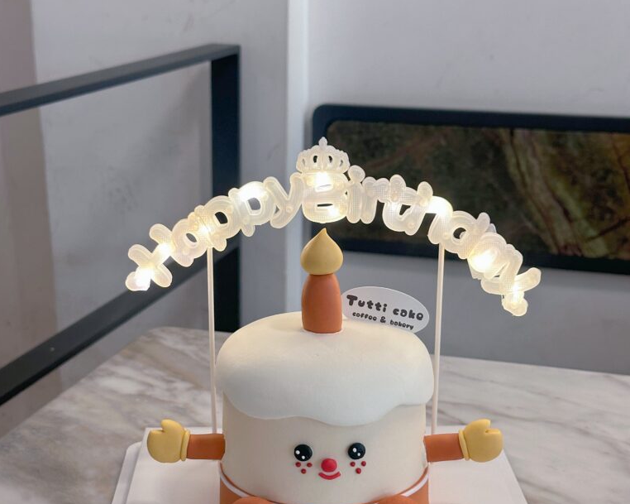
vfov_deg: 24.1
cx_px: 313
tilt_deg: -18.9
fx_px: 1174
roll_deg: +0.4
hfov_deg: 30.0
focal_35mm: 63
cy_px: 342
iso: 125
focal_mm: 6.86
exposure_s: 1/50
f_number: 1.78
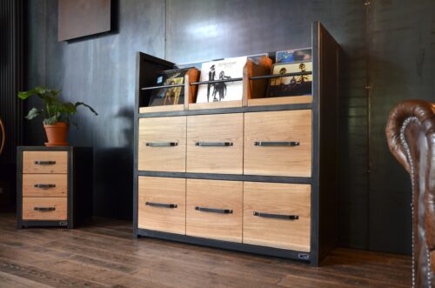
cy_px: 144
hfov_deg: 62.0
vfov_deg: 43.4
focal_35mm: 30
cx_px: 218
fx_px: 362
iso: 800
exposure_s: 1/125
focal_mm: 20
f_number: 2.8
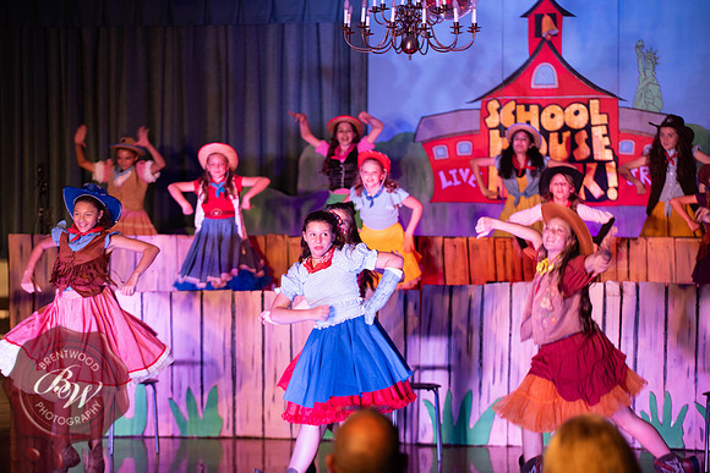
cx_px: 355
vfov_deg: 11.8
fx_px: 2288
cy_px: 236
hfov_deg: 17.6
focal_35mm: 116
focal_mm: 116
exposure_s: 1/125
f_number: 2.8
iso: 900
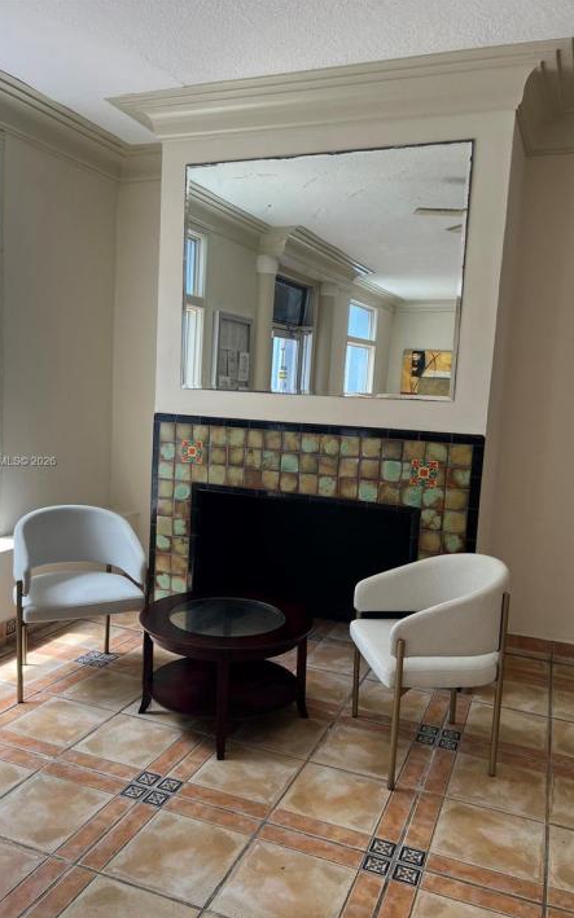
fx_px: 701
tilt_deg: -7.5
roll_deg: -2.0
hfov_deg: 44.5
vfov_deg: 66.5
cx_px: 262
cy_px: 462
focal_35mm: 28
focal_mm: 5.7
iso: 40
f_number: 1.5
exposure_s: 1/161
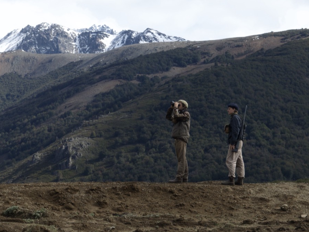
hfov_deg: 12.2
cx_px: 154
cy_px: 116
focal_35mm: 162
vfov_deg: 9.2
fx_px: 1446
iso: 100
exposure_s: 1/60
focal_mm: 29.85
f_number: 4.4
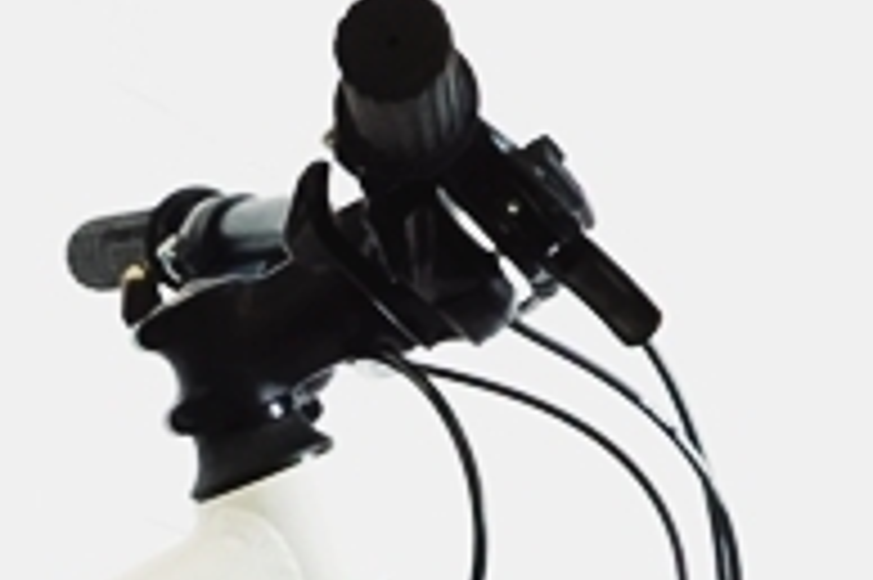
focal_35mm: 204
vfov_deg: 6.4
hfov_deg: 9.7
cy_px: 1344
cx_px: -576
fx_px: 4943
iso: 2500
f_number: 13
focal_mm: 22
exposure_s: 1/60
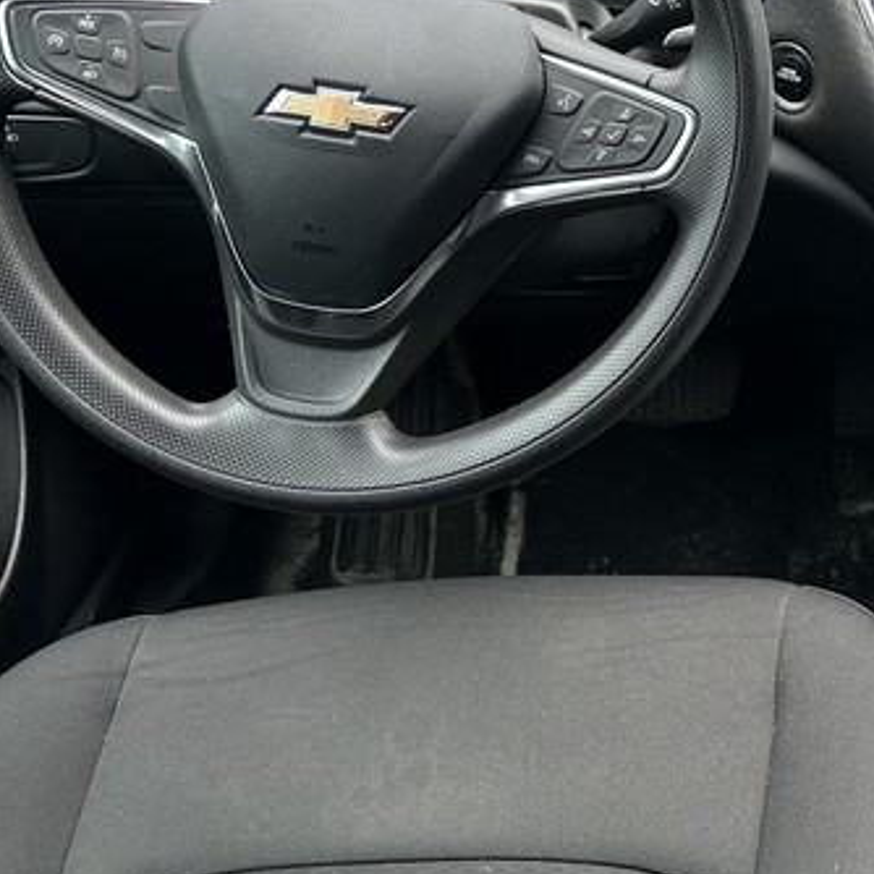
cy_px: 136
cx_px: 1044
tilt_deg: -26.3
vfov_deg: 25.9
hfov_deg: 24.1
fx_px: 1857
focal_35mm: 65
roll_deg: -1.3
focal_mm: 6.86
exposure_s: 1/305
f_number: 1.78
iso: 80
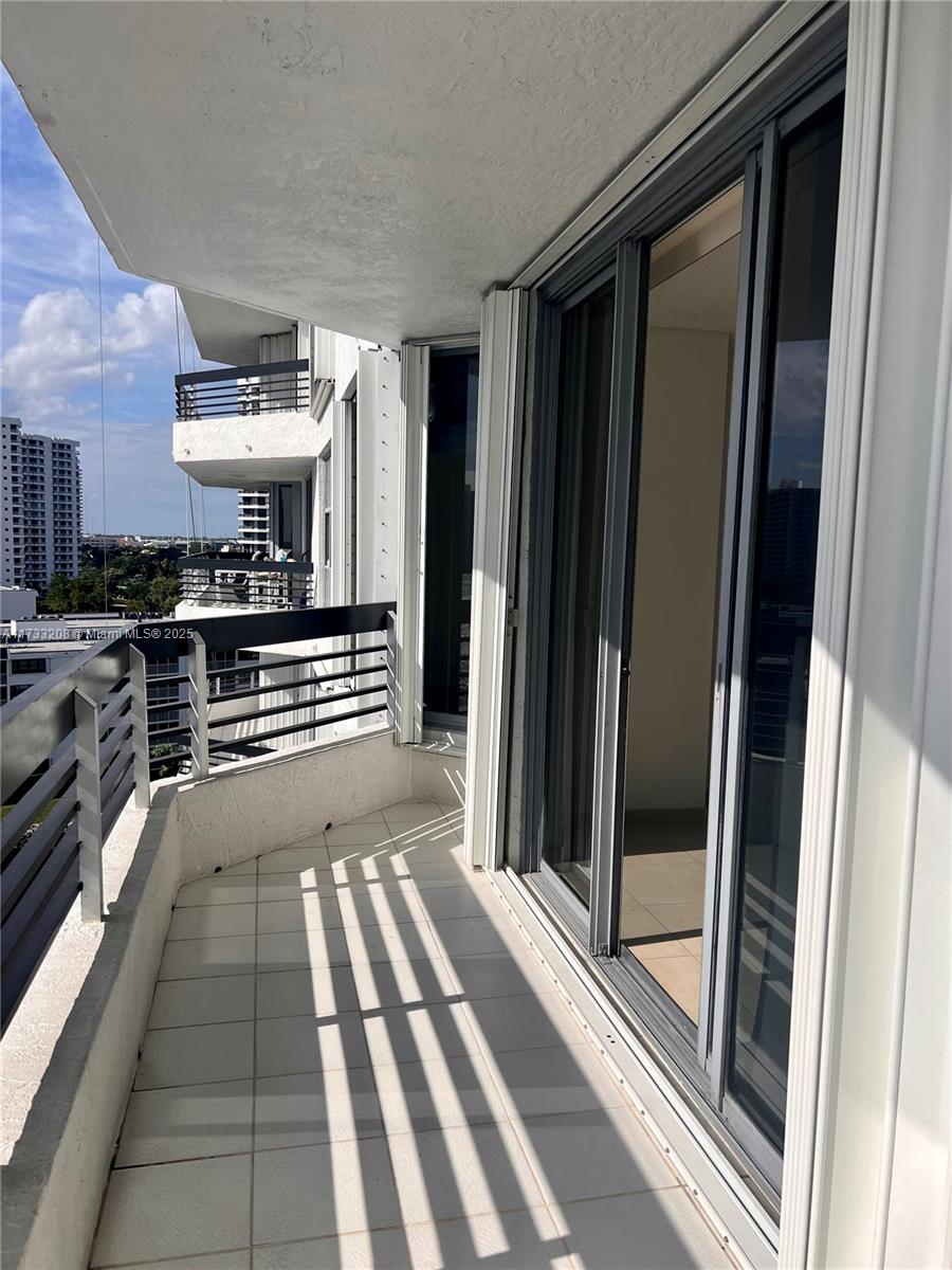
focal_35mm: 26
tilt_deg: -6.7
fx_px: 953
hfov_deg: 53.1
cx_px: 476
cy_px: 635
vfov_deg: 67.3
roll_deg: -1.8
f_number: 1.5
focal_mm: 5.7
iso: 50
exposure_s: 1/8000
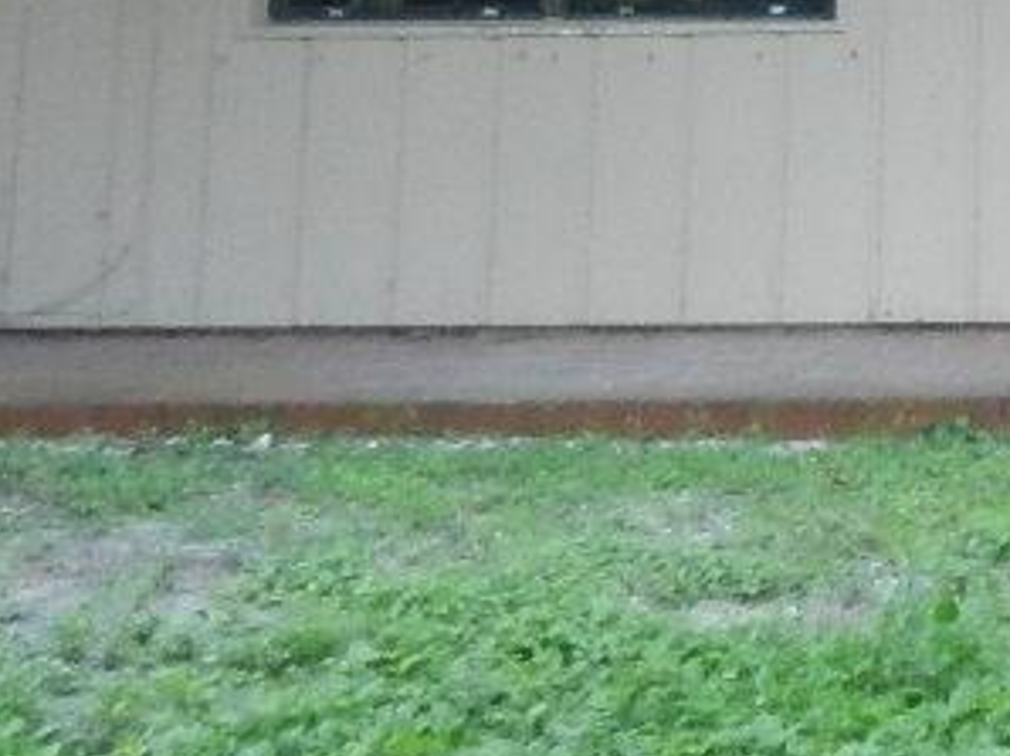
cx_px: 1295
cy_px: -417
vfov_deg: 15.6
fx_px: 2507
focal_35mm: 86
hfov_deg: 20.8
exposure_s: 1/125
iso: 640
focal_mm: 4.5
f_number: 3.5
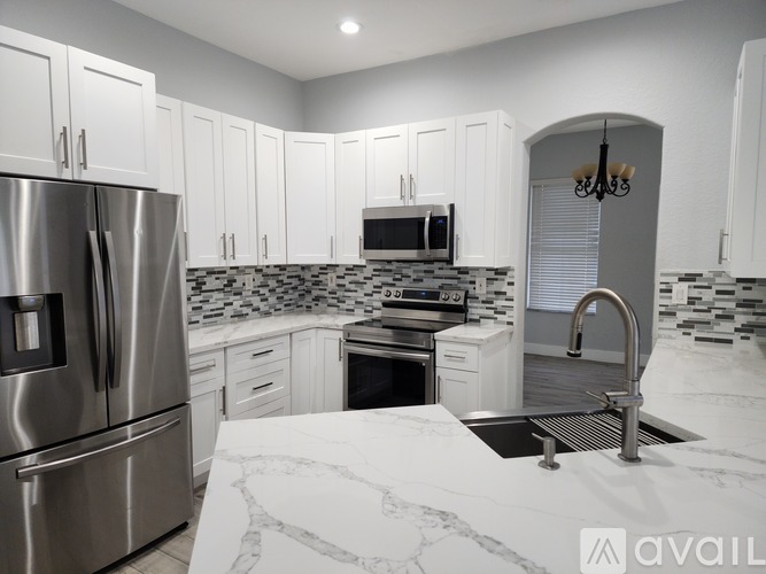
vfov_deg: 58.9
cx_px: 383
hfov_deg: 73.9
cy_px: 287
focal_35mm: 23
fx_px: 509
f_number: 1.8
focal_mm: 6.4
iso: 250
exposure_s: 1/120
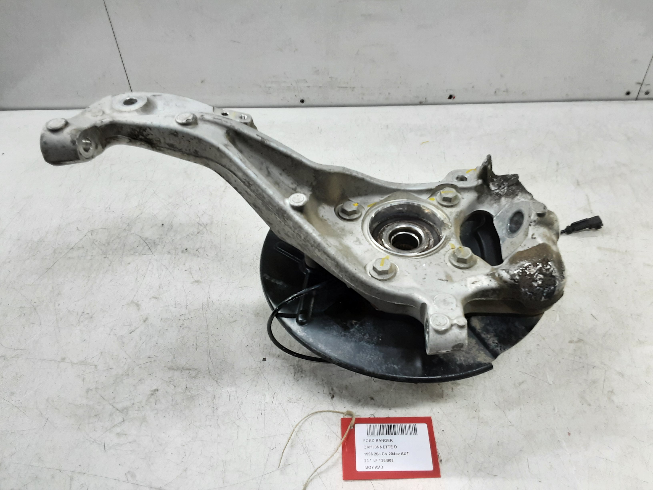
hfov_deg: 65.3
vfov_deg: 51.4
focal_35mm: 27
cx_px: 326
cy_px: 245
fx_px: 509
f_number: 1.9
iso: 100
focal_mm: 2.91
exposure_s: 1/50
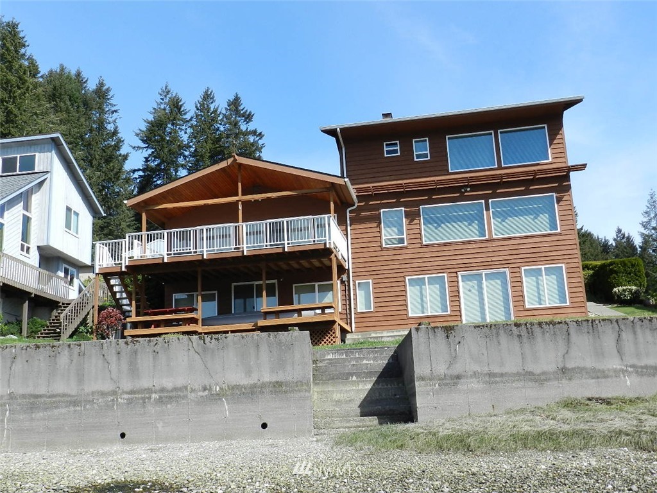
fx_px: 721
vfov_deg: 37.7
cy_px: 246
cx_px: 328
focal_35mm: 38
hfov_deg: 49.0
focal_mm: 6.7
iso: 160
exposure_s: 1/800
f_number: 4
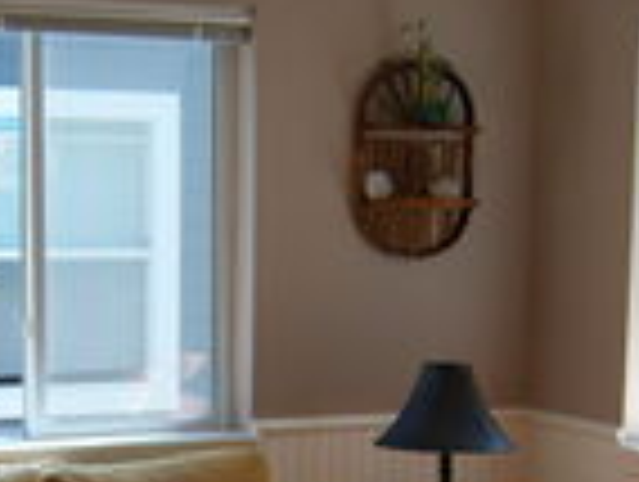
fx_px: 1720
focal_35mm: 93
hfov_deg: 21.0
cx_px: 292
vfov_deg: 15.5
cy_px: 527
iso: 80
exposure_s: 1/160
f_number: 2.8
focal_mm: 7.5
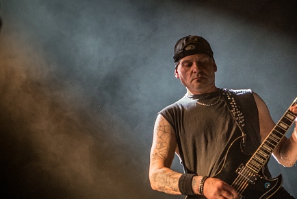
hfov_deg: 17.6
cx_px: 214
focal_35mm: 116
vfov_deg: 11.8
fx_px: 958
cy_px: 136
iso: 2000
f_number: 2.8
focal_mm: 70
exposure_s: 1/80
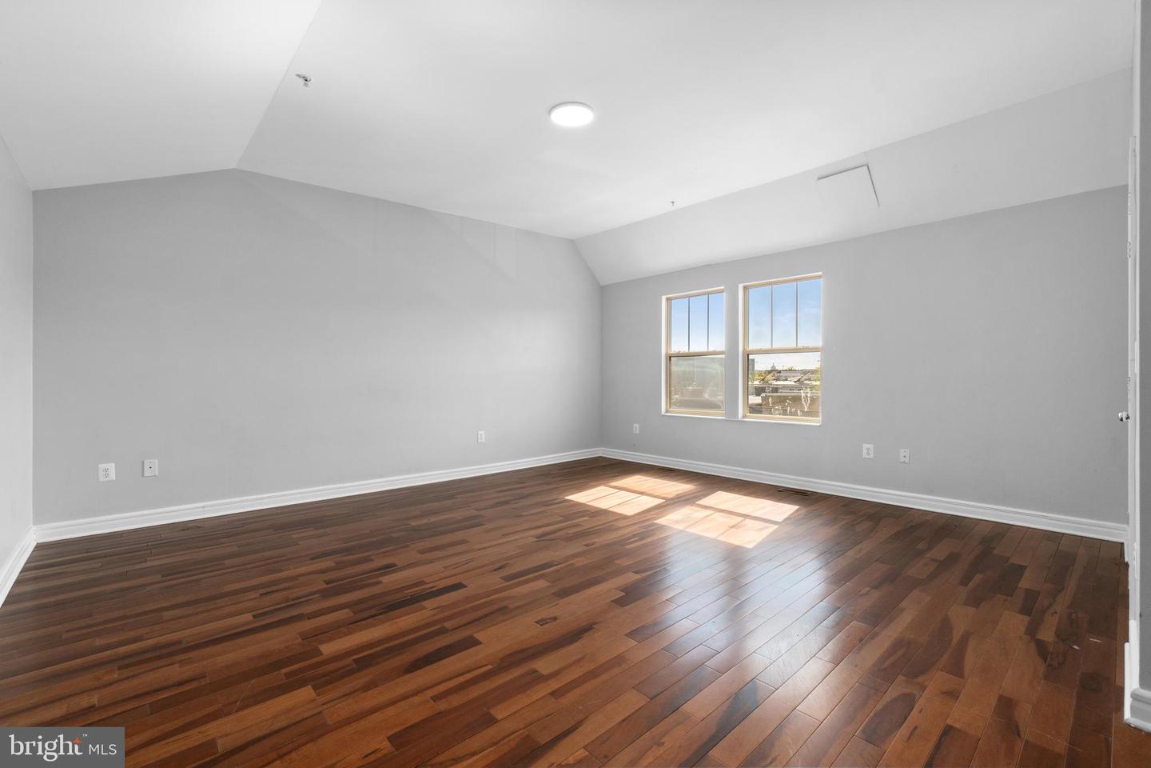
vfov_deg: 77.3
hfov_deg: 100.4
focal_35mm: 15
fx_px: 480
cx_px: 576
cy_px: 384
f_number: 9
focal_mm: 10
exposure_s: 1/15
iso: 100
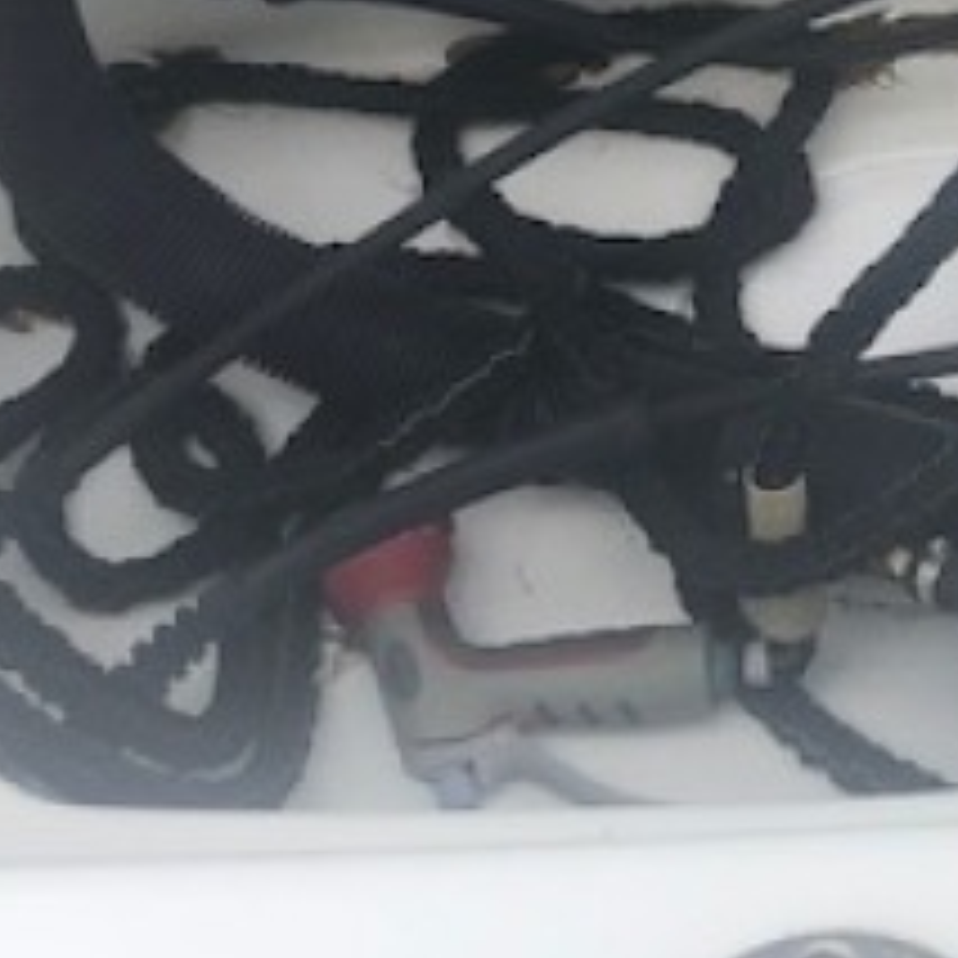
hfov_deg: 17.9
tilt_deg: -62.4
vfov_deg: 18.2
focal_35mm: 93
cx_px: 1097
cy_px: -27
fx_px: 2912
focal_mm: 3.99
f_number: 1.8
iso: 20
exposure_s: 1/695
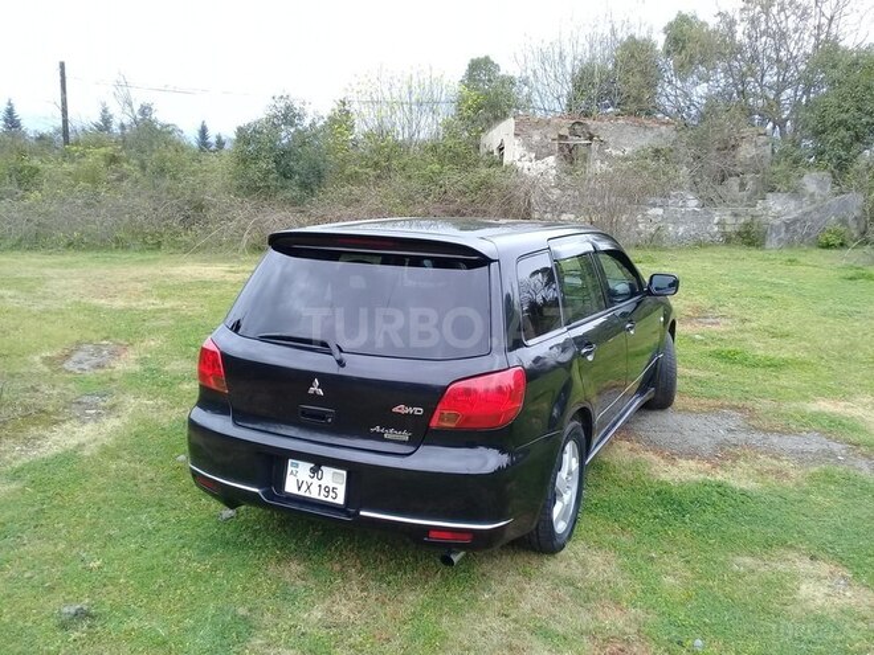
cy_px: 328
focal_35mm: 31
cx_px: 437
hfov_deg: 58.4
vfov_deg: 45.4
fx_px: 783
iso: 50
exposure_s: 1/262
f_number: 2.2
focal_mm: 3.3
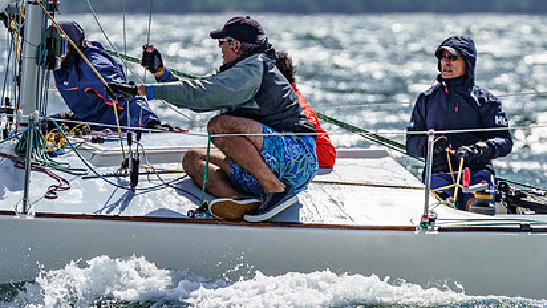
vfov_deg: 2.3
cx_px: 297
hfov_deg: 4.1
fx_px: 7718
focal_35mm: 532
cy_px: 87
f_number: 8
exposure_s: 1/1000
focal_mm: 339
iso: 200
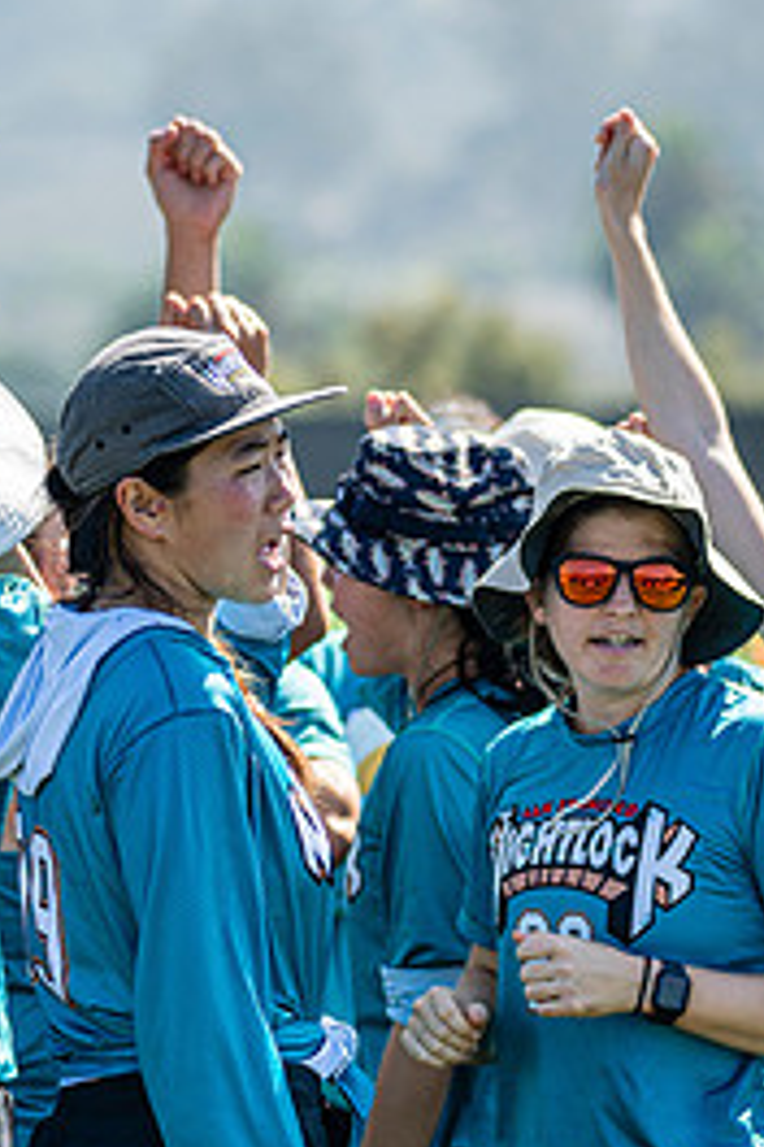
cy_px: 615
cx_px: 321
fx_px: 8403
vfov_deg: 7.8
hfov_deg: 5.2
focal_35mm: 264
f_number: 3.2
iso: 100
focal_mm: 120
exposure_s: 1/800
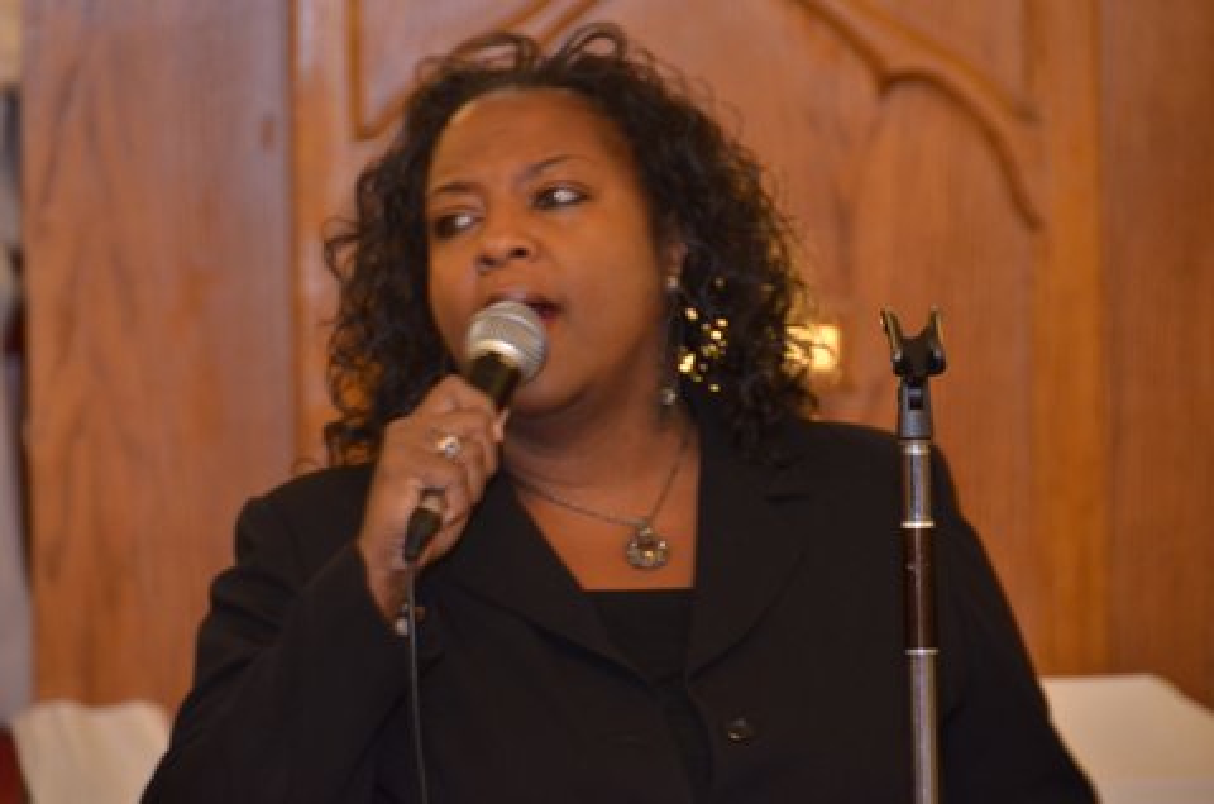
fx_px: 10096
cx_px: 607
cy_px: 402
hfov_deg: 6.9
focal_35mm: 300
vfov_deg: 4.6
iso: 800
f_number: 5.6
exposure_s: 1/30
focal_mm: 200
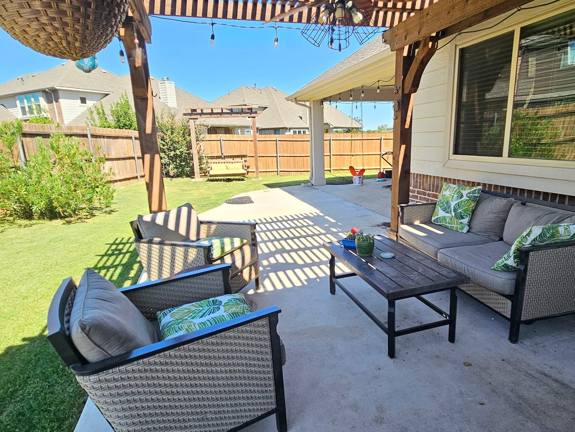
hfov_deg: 84.6
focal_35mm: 19
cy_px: 217
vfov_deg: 68.7
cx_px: 299
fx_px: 316
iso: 64
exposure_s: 1/816
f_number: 2.2
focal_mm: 2.2
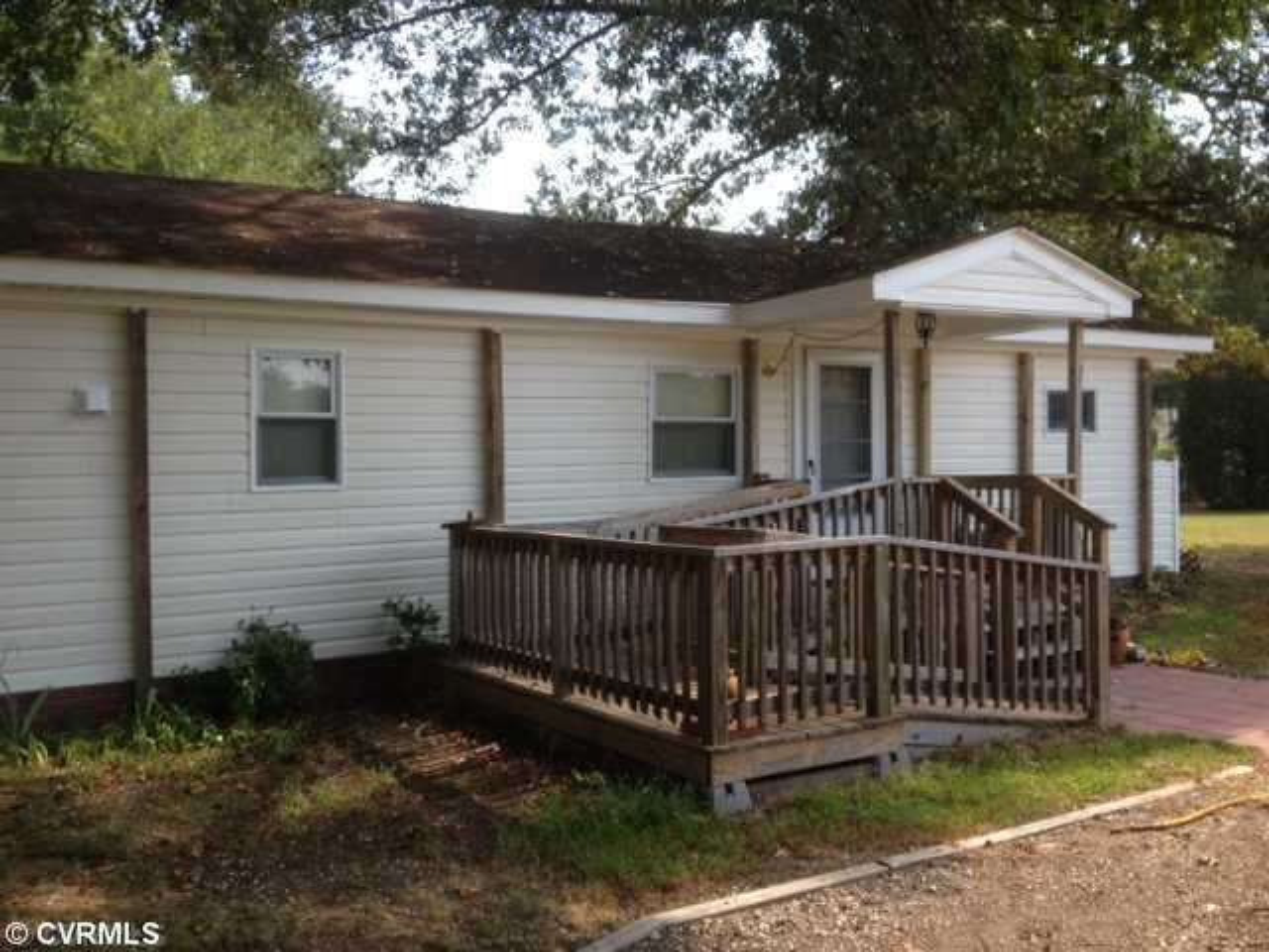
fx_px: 1283
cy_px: 476
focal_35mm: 35
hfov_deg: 52.6
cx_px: 634
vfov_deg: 40.7
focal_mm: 4.28
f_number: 2.4
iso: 50
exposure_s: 1/317
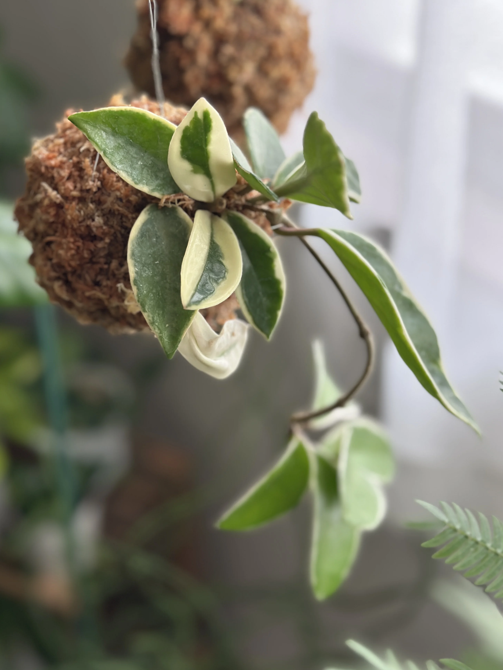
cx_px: 244
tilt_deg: -36.2
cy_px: 333
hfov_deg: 29.1
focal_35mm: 50
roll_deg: +1.8
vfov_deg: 38.2
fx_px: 969
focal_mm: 6.86
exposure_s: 1/109
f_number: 1.78
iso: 125
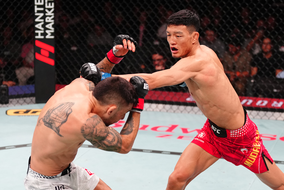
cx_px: 142
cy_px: 95
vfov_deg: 19.5
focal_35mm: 70
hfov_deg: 28.8
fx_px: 552
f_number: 2.8
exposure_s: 1/1250
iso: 2000
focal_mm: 70
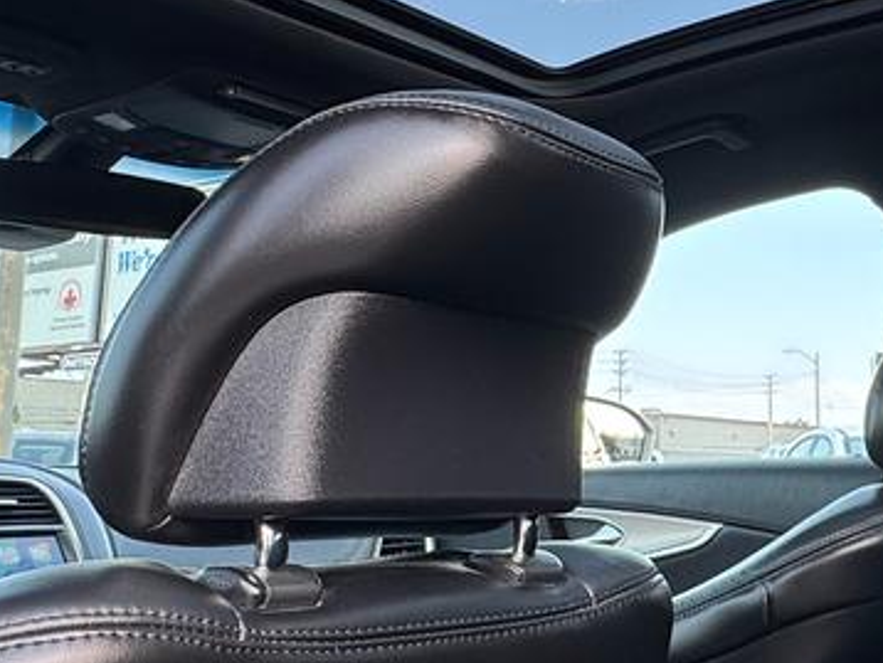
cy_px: 251
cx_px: 723
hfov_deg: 36.7
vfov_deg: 29.0
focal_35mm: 50
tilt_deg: +11.3
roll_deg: -0.2
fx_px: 1276
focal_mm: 2.22
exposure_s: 1/99
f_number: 2.2
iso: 40
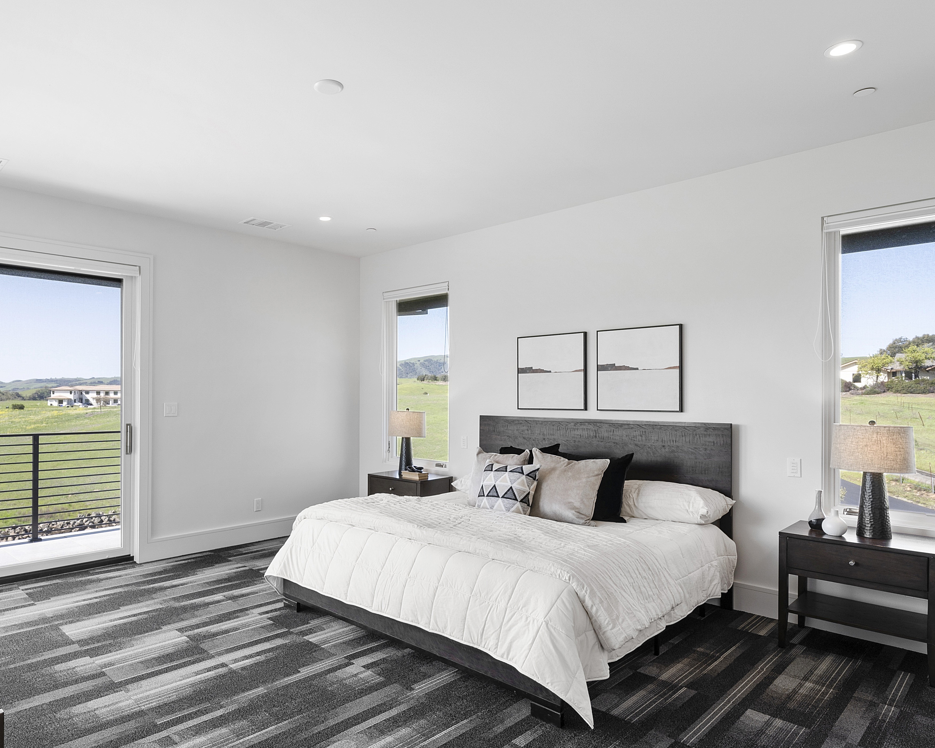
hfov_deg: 76.8
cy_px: 388
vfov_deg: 65.5
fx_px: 581
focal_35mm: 21
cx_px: 379
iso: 100
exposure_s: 1/6
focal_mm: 13
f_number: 8
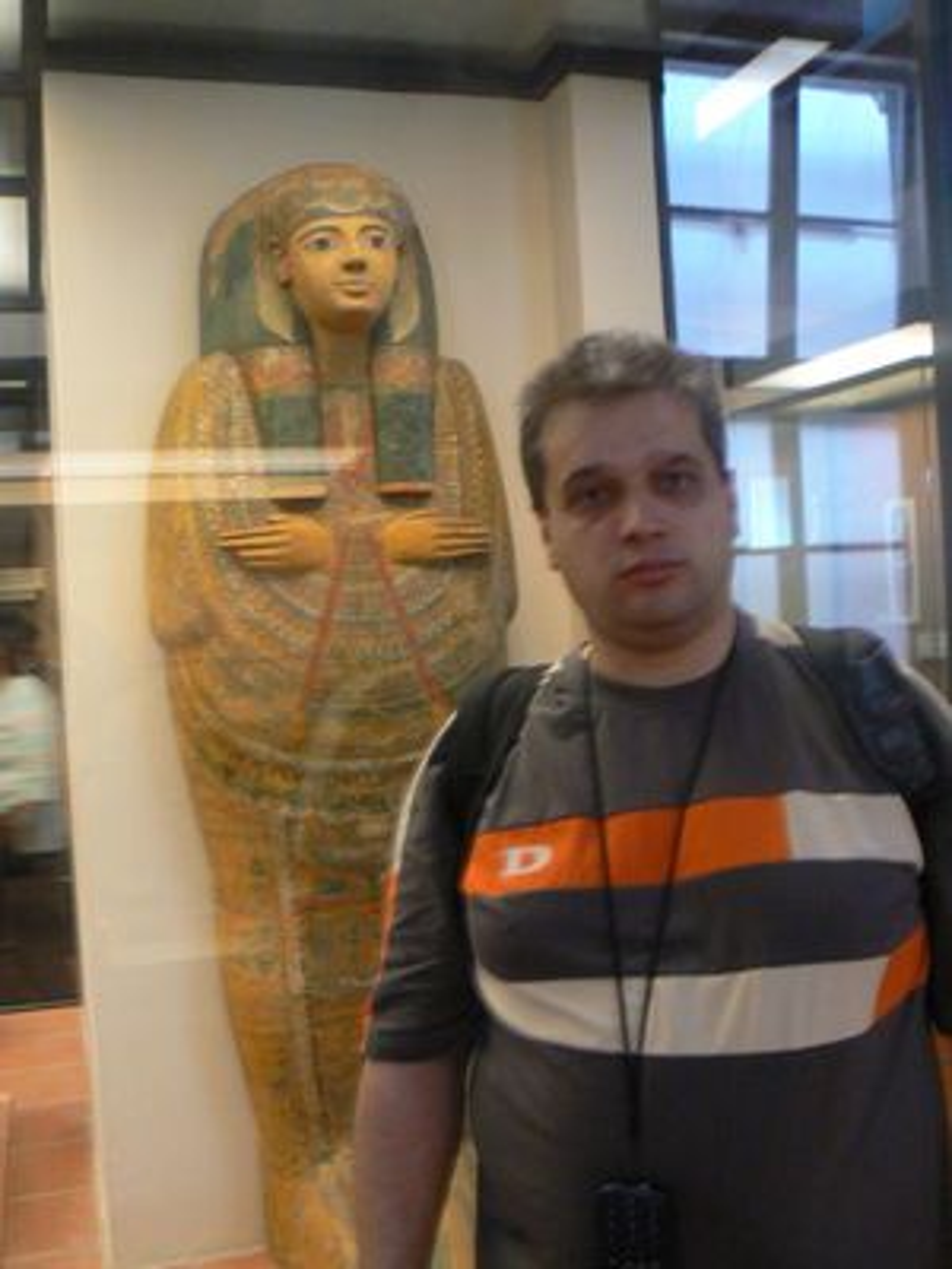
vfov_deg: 51.4
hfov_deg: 39.7
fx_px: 1320
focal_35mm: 36
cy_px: 634
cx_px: 476
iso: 200
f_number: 2.8
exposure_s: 1/3.2
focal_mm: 6
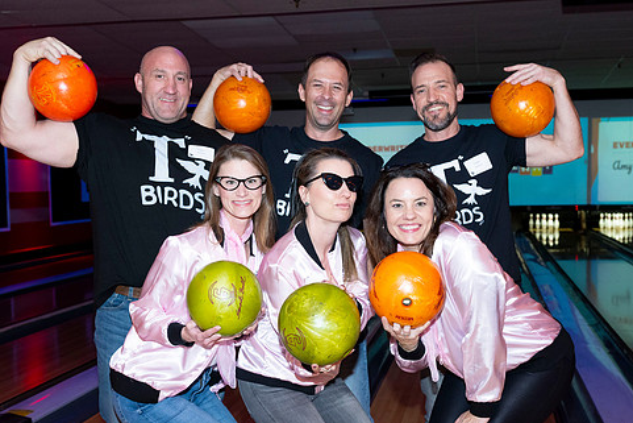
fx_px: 827
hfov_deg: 41.9
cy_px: 234
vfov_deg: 28.6
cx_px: 329
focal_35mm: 47
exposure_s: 1/60
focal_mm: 39
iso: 1600
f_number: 5.6
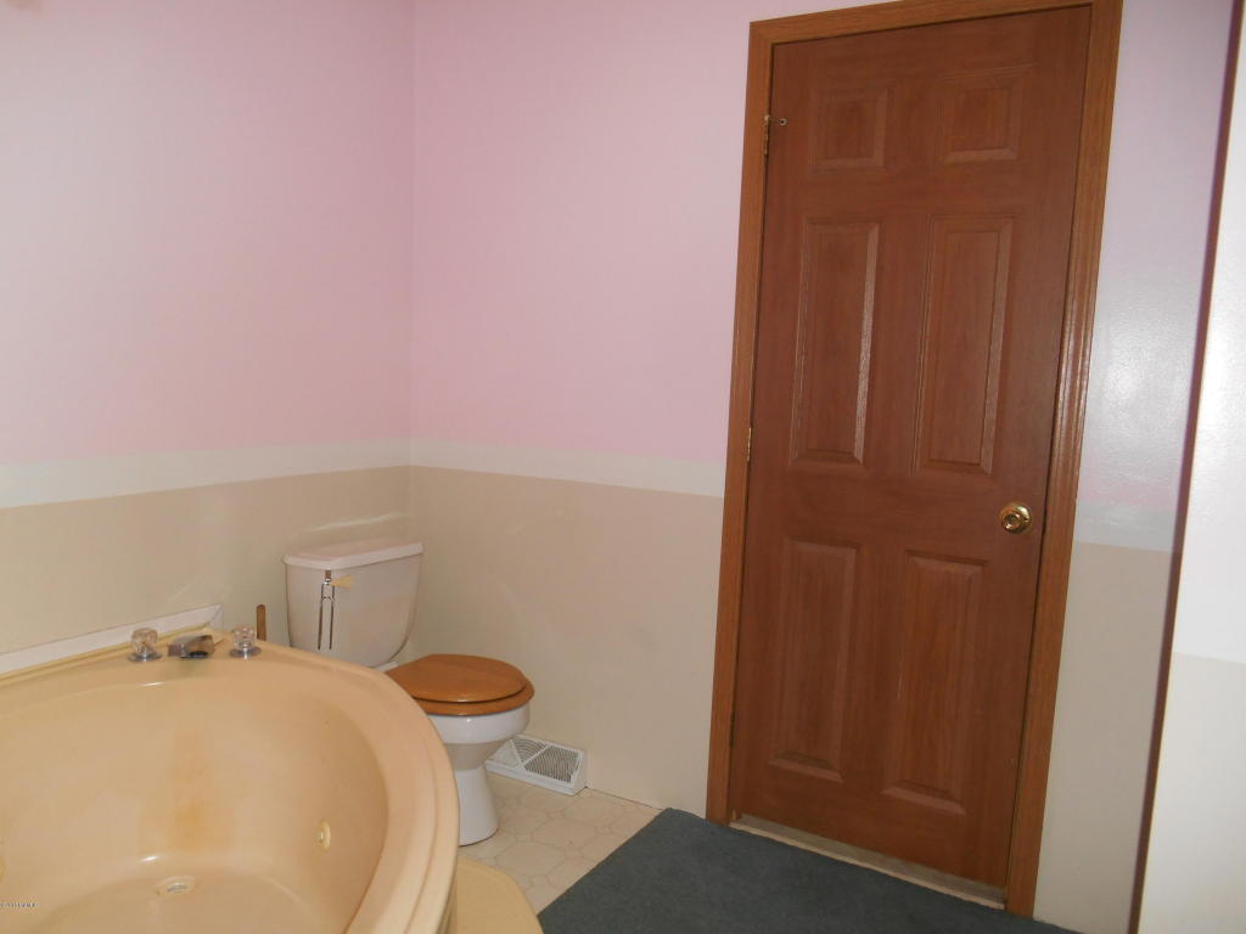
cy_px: 467
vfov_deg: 53.1
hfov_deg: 67.3
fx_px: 936
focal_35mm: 26
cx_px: 623
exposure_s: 1/25
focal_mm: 4.7
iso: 220
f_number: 3.4
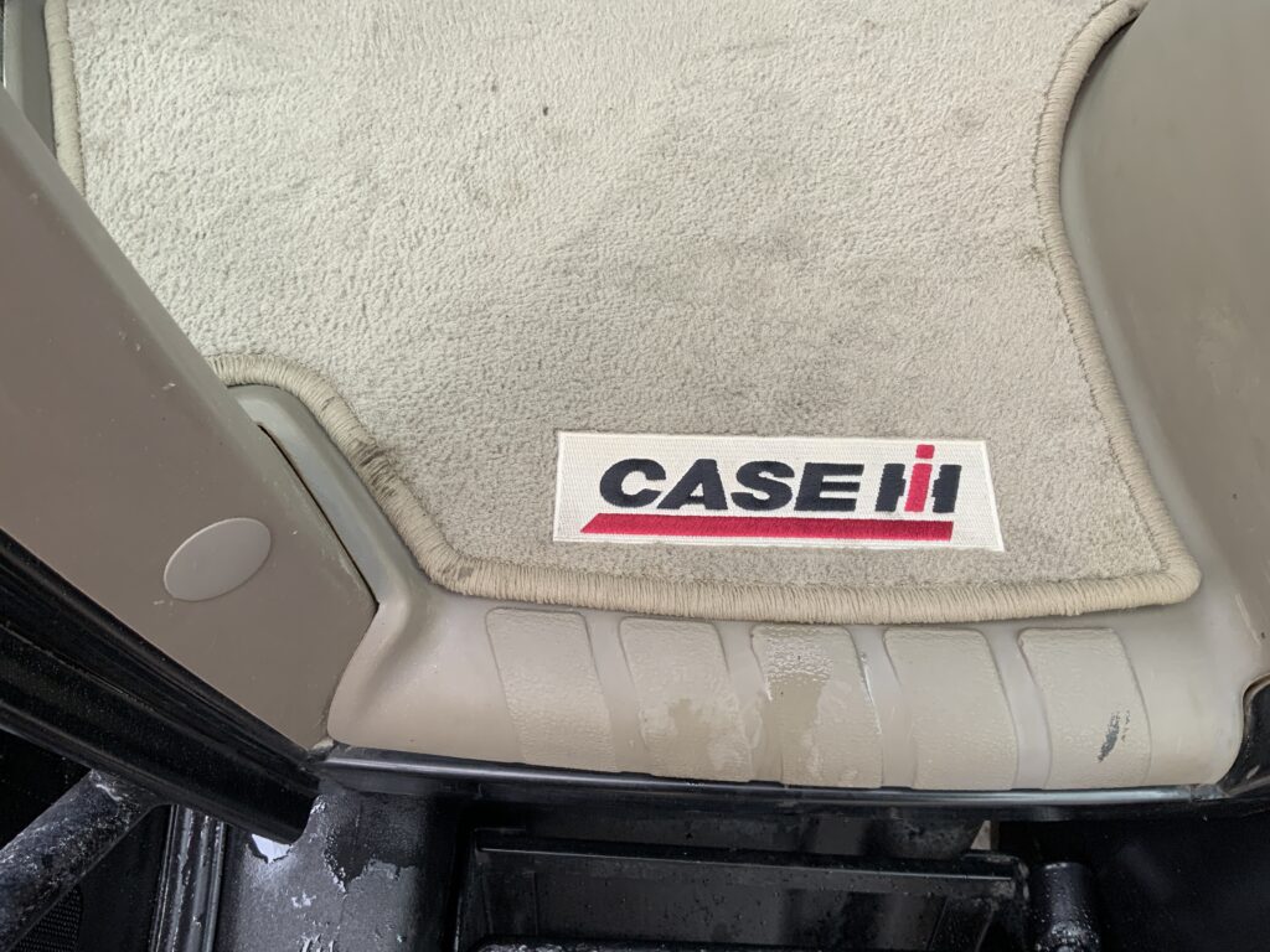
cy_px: 476
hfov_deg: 61.7
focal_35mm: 29
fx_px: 1064
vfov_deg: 48.2
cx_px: 635
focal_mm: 3
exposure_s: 1/122
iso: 40
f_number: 1.8
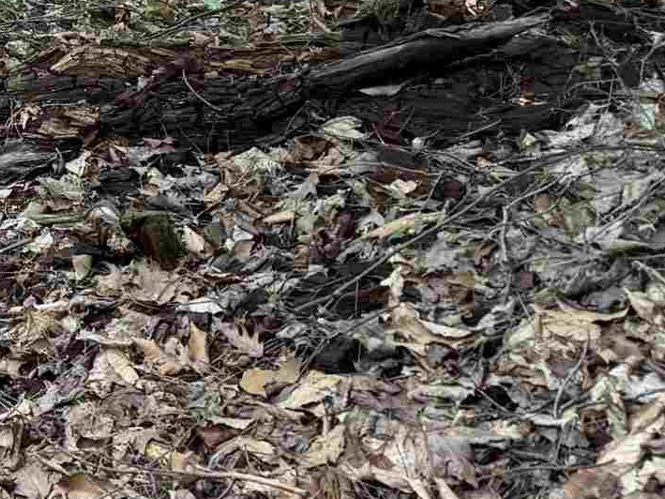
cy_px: -283
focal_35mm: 104
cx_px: -276
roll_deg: -2.2
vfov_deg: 13.3
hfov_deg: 17.4
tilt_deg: -16.9
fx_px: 1998
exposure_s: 1/116
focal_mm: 6.76
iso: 200
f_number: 1.78
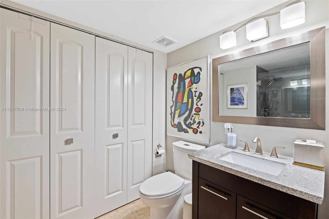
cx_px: 164
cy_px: 110
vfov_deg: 77.3
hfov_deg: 100.4
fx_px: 137
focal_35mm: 15
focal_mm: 15
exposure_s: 1/15
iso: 360
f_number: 8
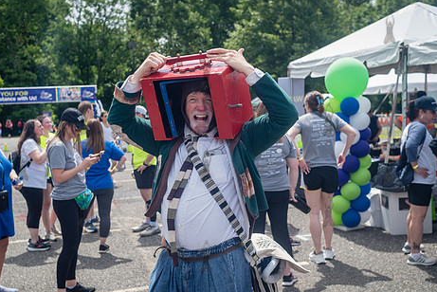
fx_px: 534
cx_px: 206
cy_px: 164
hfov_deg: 44.5
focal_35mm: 44
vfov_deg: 30.5
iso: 200
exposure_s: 1/1000
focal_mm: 35
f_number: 4
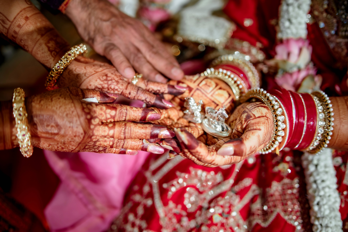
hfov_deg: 54.4
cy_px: 116
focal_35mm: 35
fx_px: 338
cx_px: 174
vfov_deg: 37.9
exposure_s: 1/250
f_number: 1.4
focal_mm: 35
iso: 320
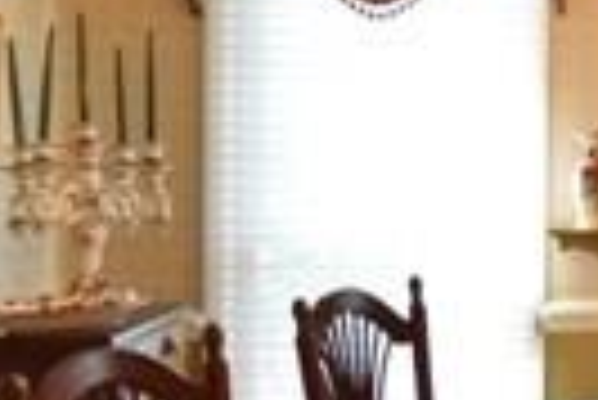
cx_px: 751
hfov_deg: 24.8
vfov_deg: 19.0
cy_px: 182
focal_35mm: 72
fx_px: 1197
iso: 640
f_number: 5
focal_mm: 10
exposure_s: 1/15
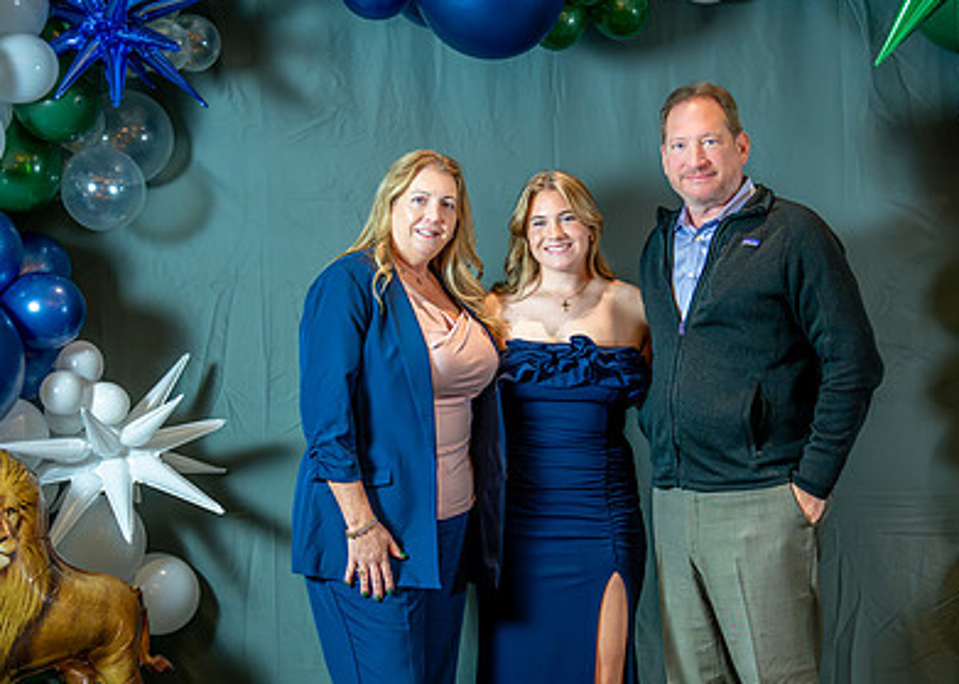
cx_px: 605
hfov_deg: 24.8
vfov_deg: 17.8
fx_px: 2178
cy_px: 497
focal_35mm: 80
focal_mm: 50
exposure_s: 1/400
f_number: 1.2
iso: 1250
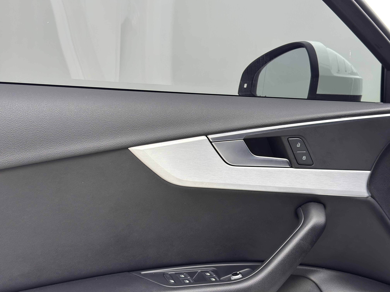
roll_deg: +0.4
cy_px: 146
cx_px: 195
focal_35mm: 48
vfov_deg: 30.3
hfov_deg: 39.7
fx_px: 541
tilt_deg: -9.3
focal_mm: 6.86
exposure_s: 1/100
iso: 64
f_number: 1.78
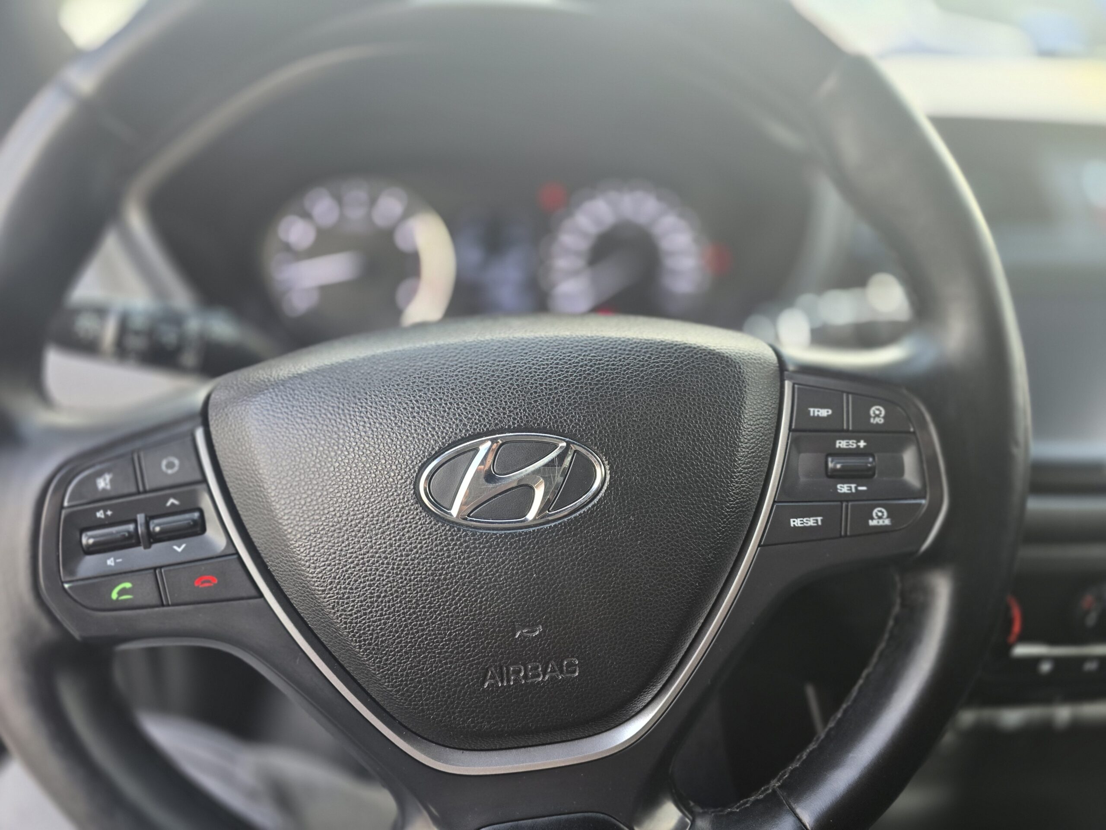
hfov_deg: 73.9
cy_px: 415
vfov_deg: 58.9
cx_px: 553
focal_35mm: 23
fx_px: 735
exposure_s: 1/100
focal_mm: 6.3
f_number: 1.7
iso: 200
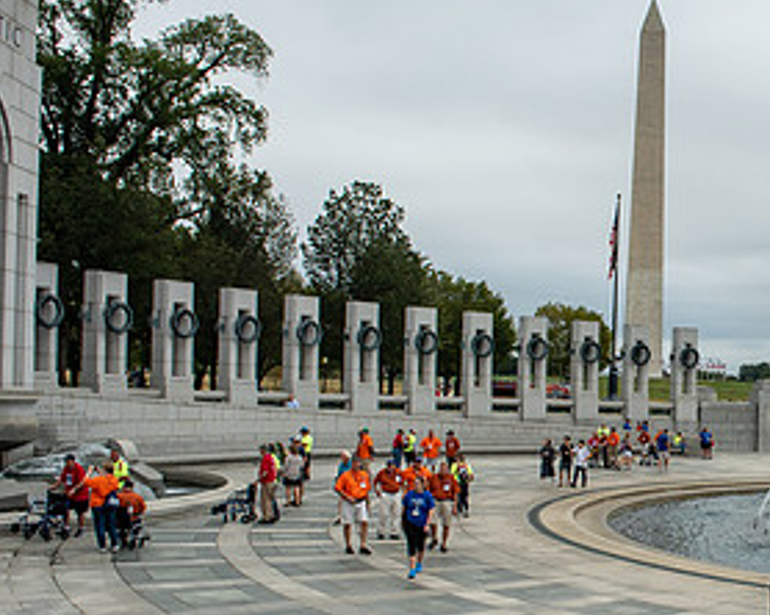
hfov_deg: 35.5
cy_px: 420
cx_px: 781
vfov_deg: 31.7
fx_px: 1070
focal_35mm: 47
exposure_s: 1/500
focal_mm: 24
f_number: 8
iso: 200
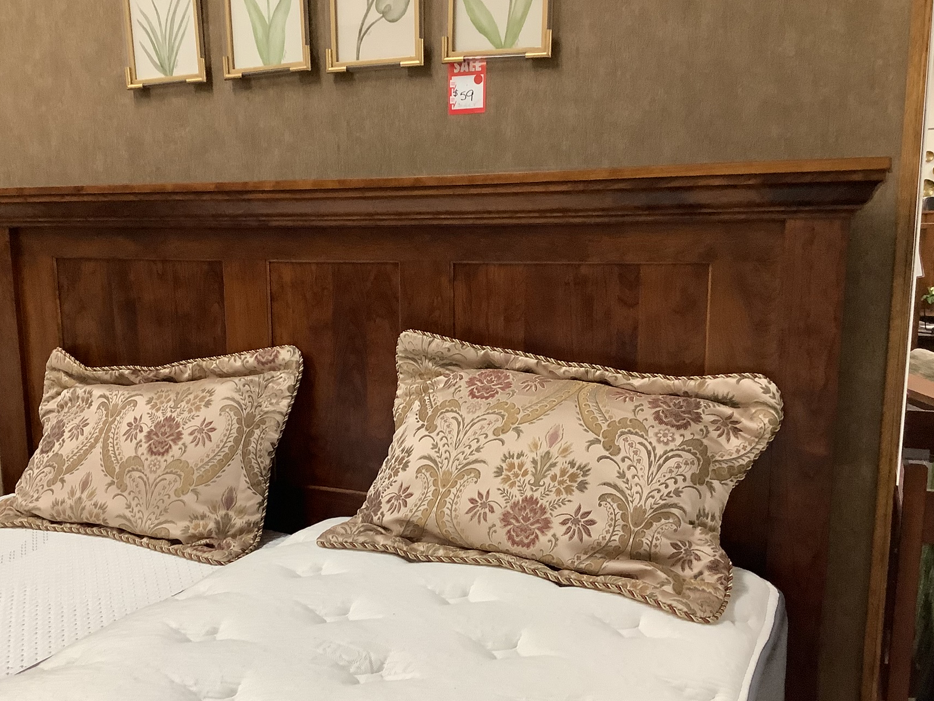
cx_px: 405
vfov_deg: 38.5
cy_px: 412
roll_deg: +0.4
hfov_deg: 50.0
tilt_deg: -12.3
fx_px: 998
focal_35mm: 37
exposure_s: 1/60
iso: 250
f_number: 2.4
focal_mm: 3.3
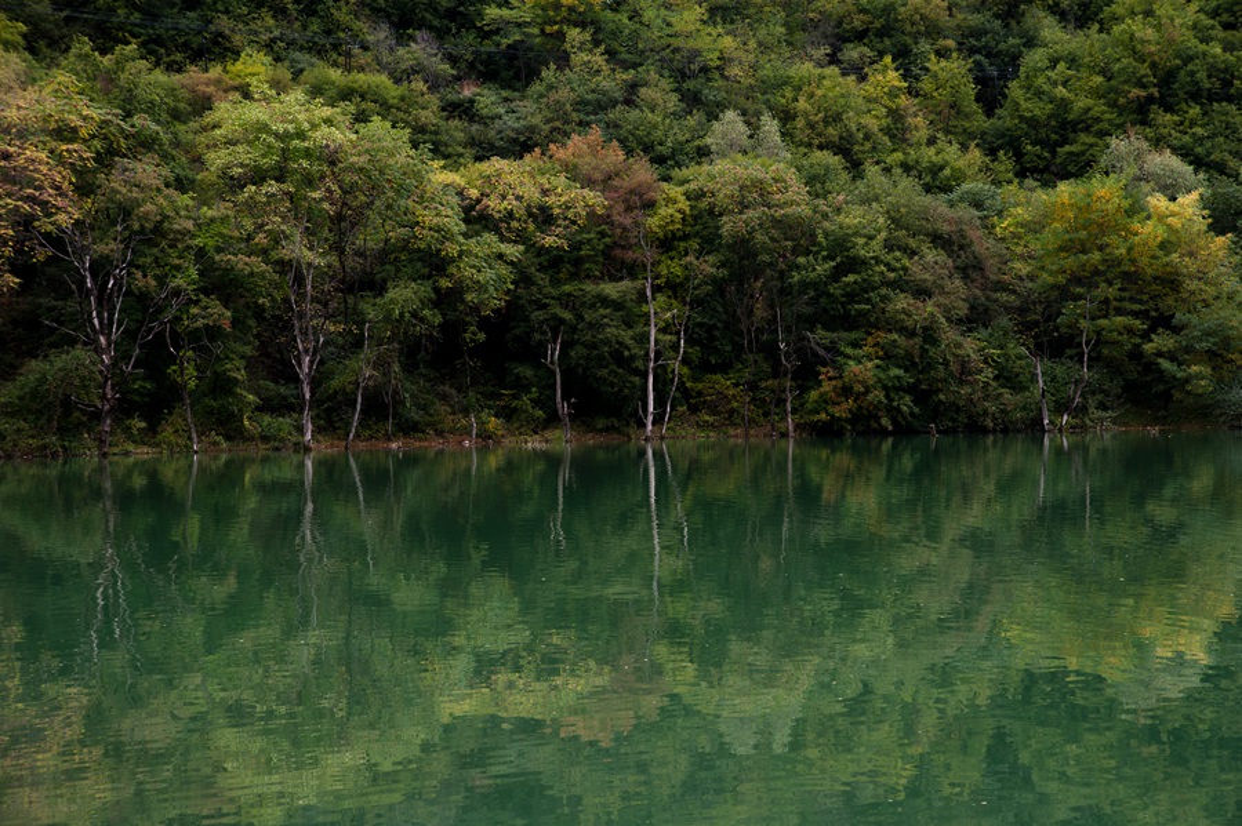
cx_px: 621
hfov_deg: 27.0
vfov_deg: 18.2
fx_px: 2586
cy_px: 413
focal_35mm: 75
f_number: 8
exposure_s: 1/160
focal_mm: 75
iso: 200
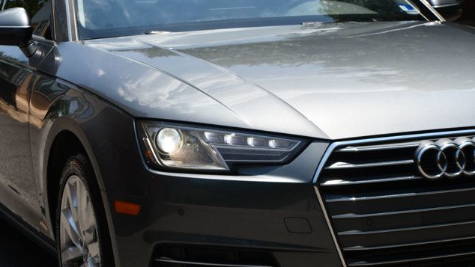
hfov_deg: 19.3
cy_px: 137
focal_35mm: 111
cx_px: 237
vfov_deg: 10.9
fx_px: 1398
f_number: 8
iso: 100
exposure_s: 1/250
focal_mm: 70
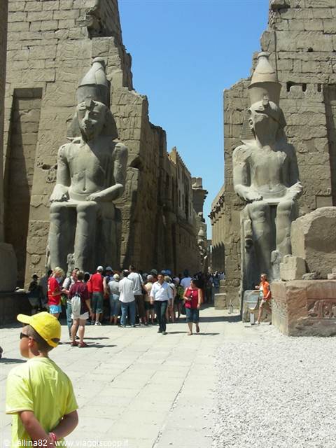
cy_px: 224
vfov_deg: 49.0
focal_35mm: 38
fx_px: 492
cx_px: 168
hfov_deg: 37.7
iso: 50
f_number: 5.6
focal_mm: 6.3
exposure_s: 1/380
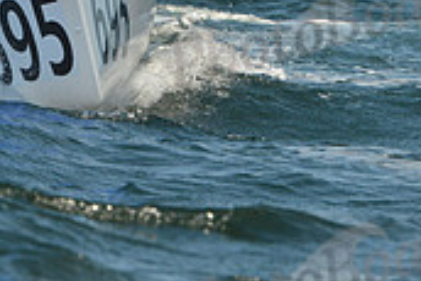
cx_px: 44
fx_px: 4927
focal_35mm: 421
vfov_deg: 3.3
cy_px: -67
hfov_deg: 4.9
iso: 400
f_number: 10
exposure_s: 1/1600
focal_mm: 125
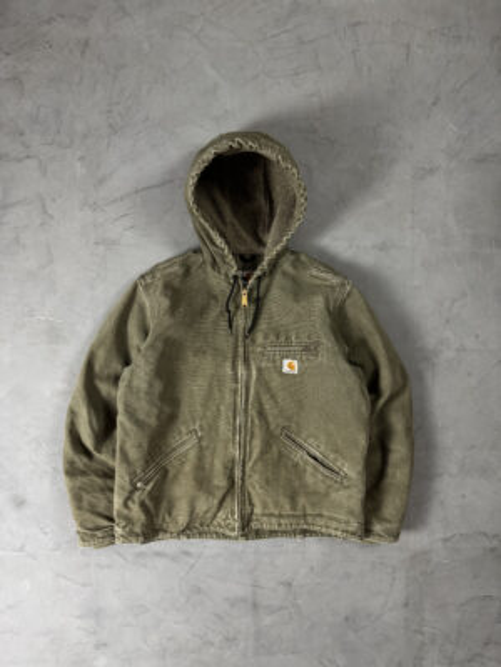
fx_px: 463
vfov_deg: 71.6
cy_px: 334
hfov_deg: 56.8
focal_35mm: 24
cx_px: 250
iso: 160
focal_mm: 6.76
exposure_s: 1/60
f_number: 1.78
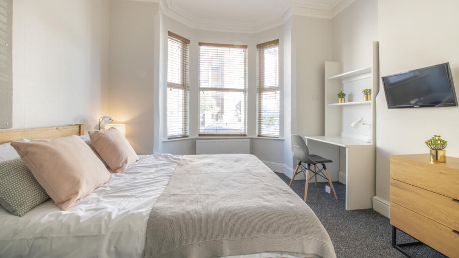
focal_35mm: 15
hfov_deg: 103.0
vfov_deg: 70.4
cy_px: 117
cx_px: 229
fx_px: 183
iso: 160
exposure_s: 1/5
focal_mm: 14
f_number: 11
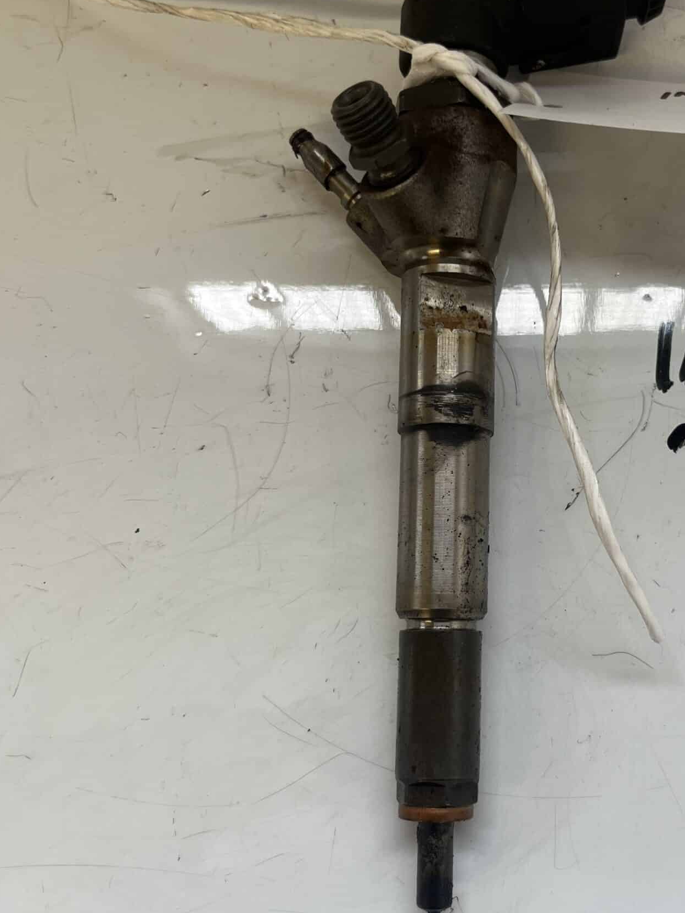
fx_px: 1055
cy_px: 476
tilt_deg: -78.3
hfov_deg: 35.2
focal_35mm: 40
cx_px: 514
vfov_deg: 46.8
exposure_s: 1/121
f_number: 1.6
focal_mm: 5.1
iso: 64
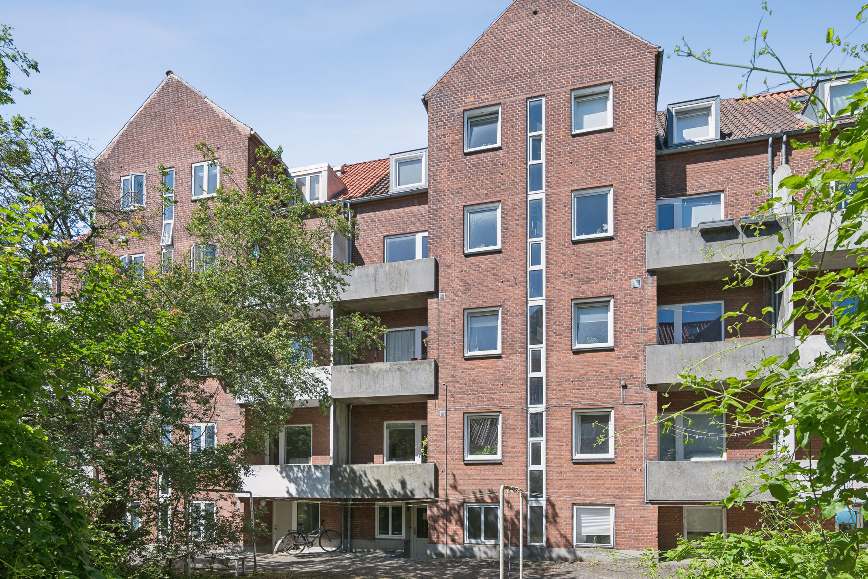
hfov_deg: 79.2
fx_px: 523
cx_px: 463
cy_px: 309
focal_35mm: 22
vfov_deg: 57.8
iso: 320
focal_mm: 15.5
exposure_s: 1/1000
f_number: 6.3
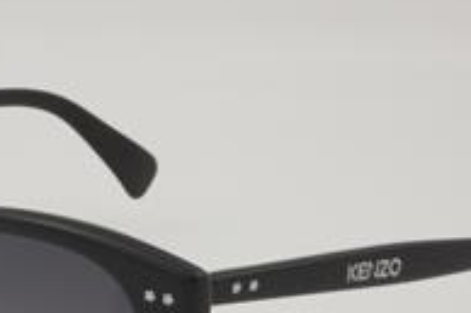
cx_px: 141
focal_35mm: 139
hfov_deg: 14.7
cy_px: 306
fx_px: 1817
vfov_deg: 9.8
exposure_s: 1/3
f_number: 32
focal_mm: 45
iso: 100
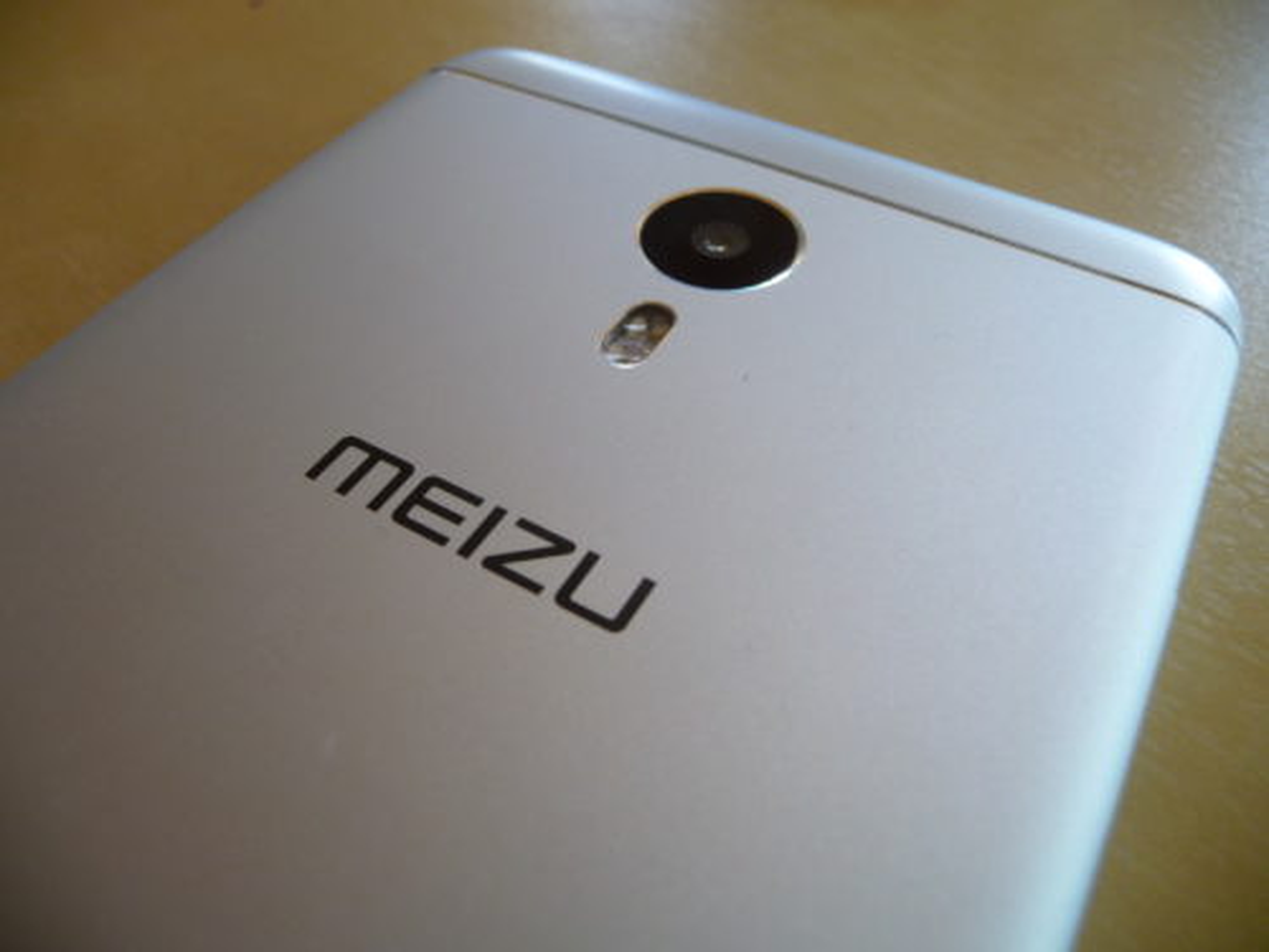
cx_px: 634
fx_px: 1026
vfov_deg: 49.7
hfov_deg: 63.4
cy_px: 476
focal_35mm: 28
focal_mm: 4.7
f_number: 3.3
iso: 100
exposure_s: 1/30
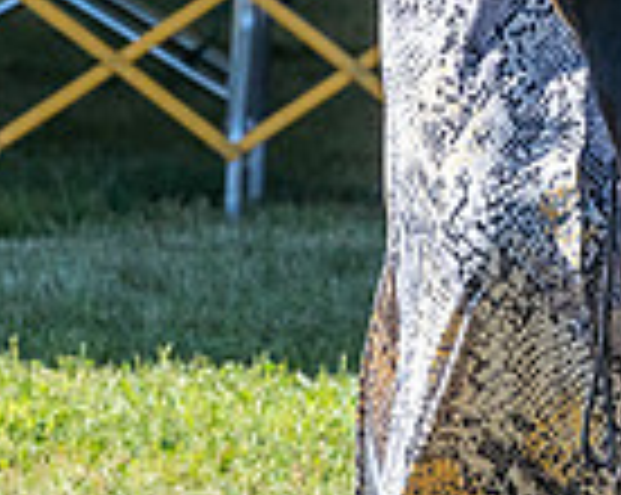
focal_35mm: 919
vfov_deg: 1.7
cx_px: 587
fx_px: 16867
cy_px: -72
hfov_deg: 2.1
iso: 1250
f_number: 6.3
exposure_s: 1/2000
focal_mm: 200
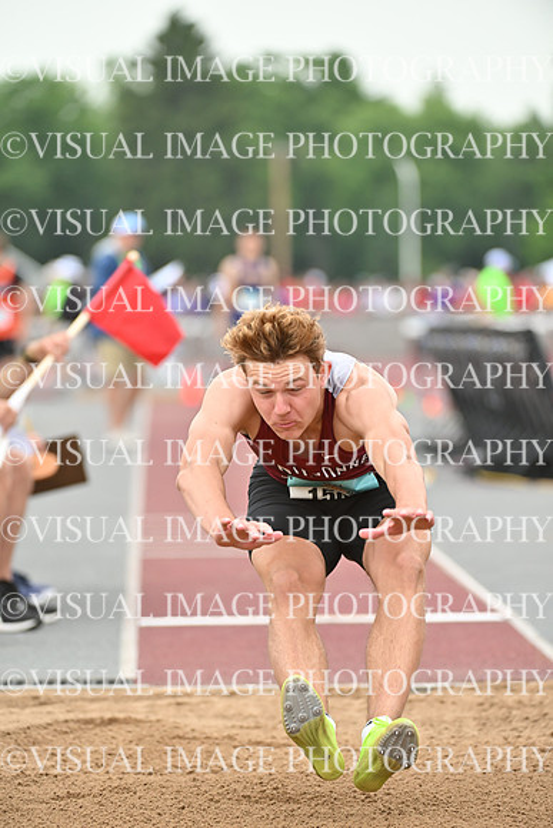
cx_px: 276
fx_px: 5066
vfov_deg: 9.4
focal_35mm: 220
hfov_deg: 6.2
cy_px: 414
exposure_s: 1/1600
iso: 800
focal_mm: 220
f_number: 4
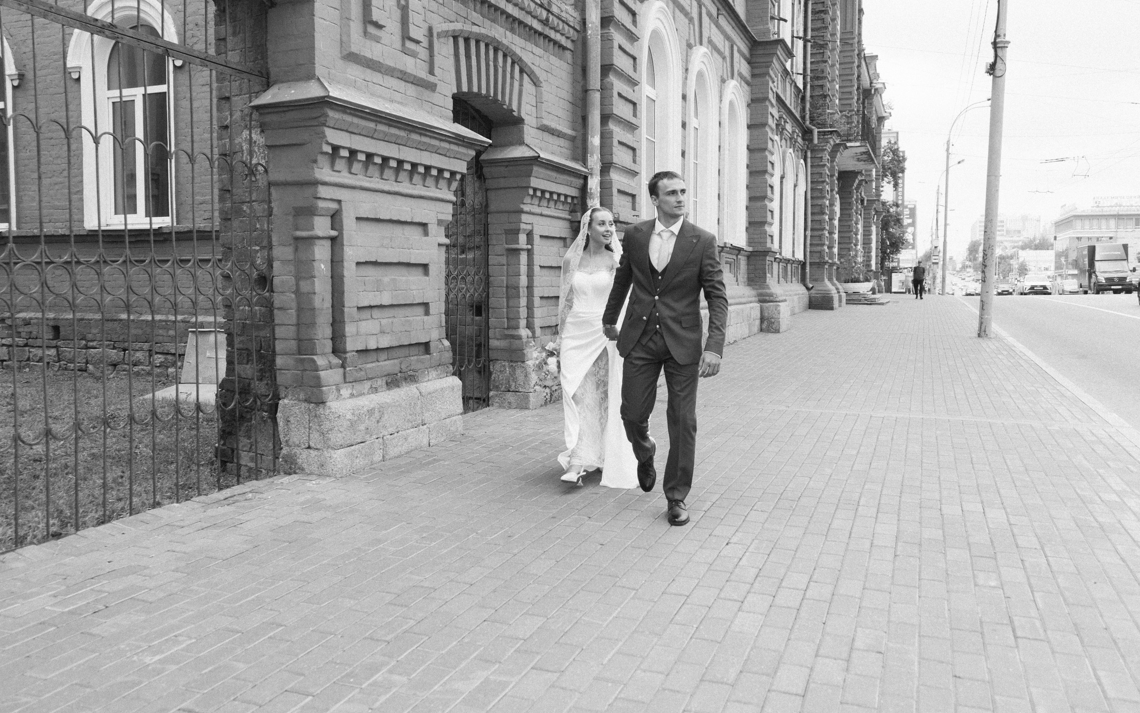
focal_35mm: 29
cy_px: 332
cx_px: 563
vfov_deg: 43.1
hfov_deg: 64.6
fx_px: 901
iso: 500
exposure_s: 1/1600
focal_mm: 28
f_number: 4
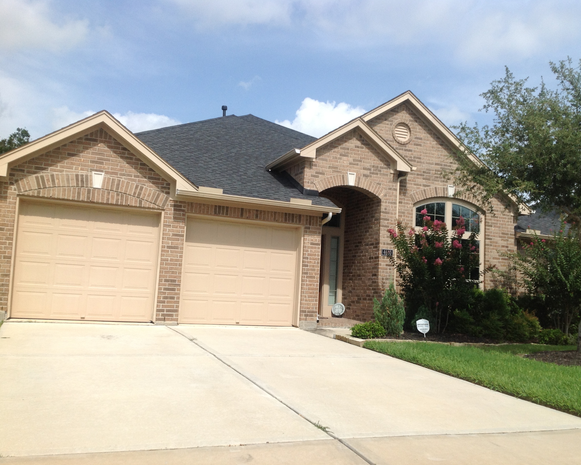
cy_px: 231
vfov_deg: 40.1
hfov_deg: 49.0
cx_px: 311
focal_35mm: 37
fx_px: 636
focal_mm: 4.28
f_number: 2.4
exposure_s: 1/2519
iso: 50
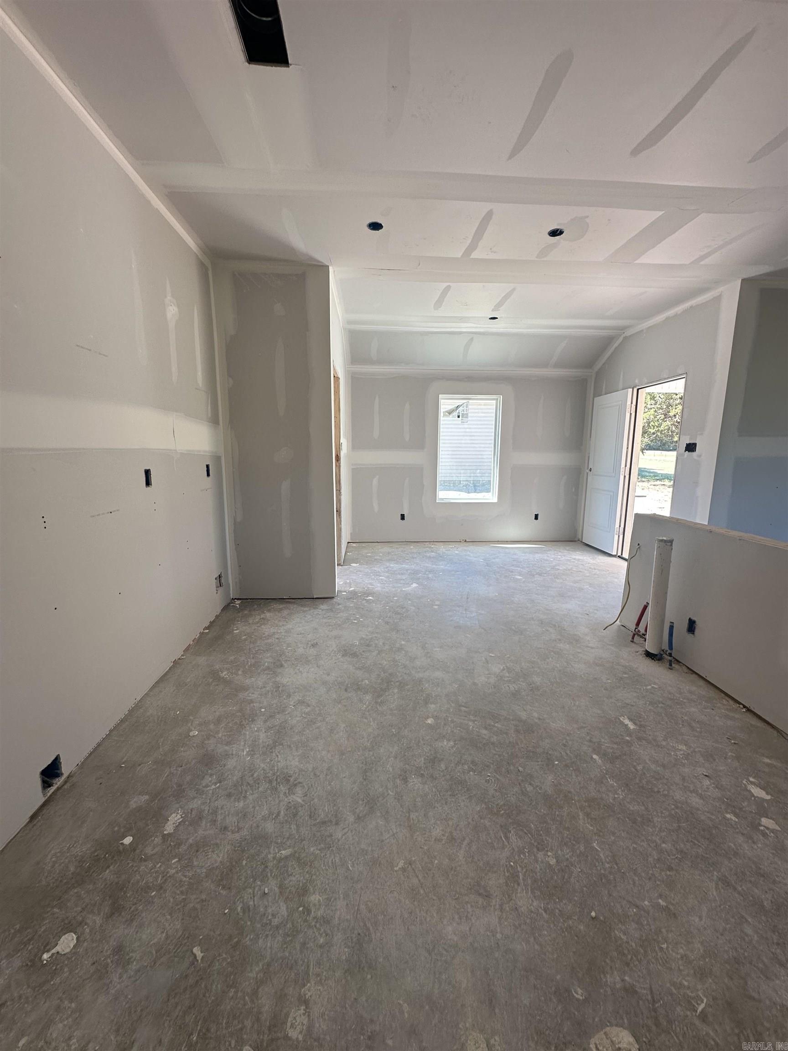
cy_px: 526
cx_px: 394
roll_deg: -1.0
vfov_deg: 102.1
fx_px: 425
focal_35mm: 14
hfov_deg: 85.7
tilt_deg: -10.1
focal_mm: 2.22
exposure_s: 1/99
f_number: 2.2
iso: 50
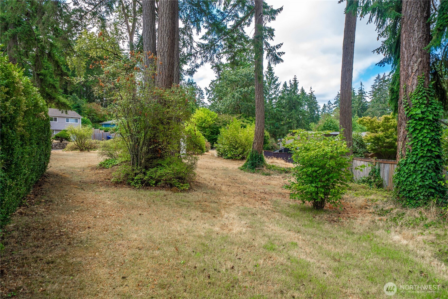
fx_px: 274
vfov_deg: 57.3
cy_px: 150
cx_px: 224
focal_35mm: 22
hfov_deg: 78.6
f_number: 7.1
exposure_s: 1/60
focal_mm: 22
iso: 80
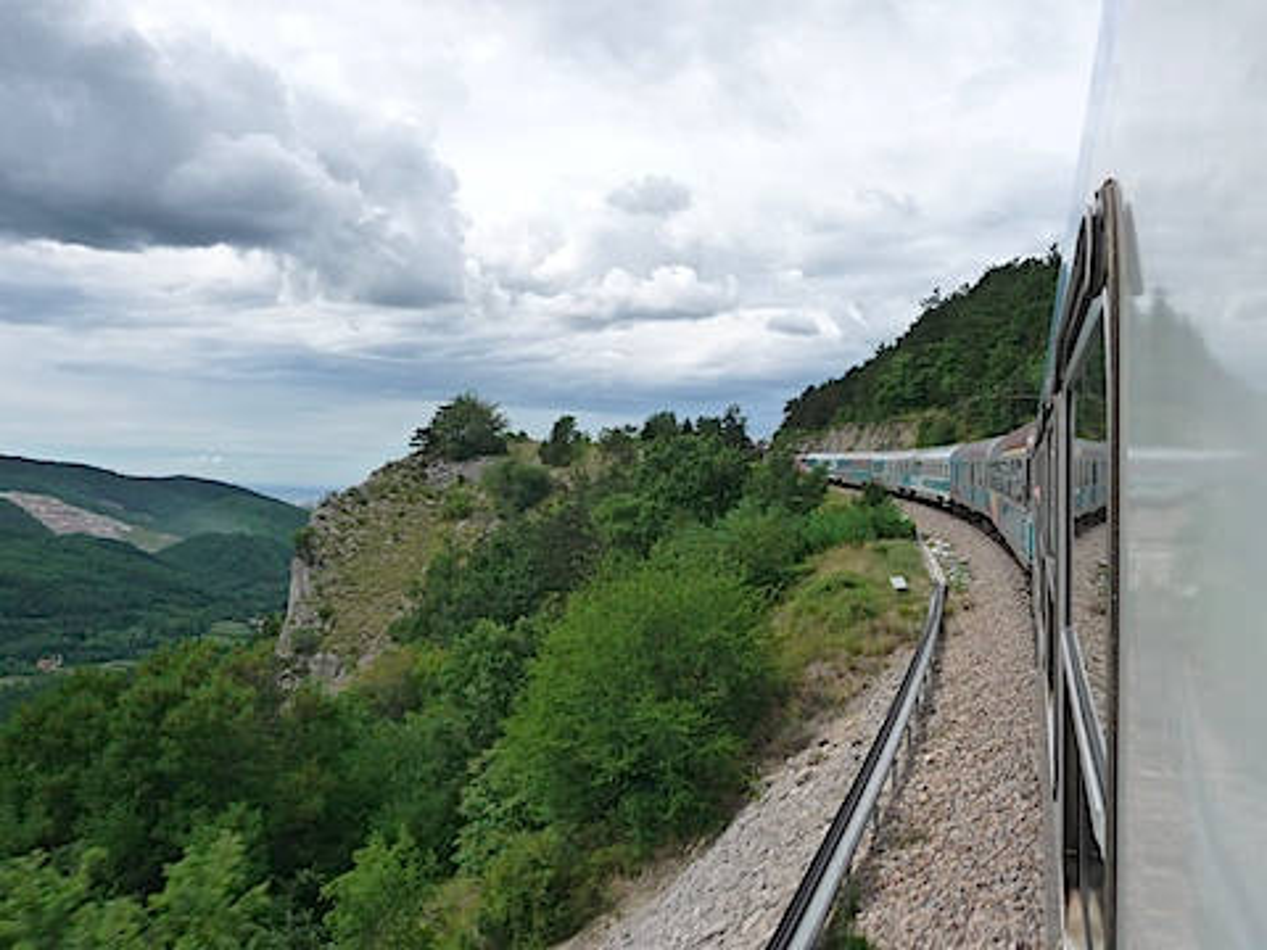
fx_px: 1171
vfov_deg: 44.2
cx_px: 634
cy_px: 475
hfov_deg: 56.8
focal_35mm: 32
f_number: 8
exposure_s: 1/250
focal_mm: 5.3
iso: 160
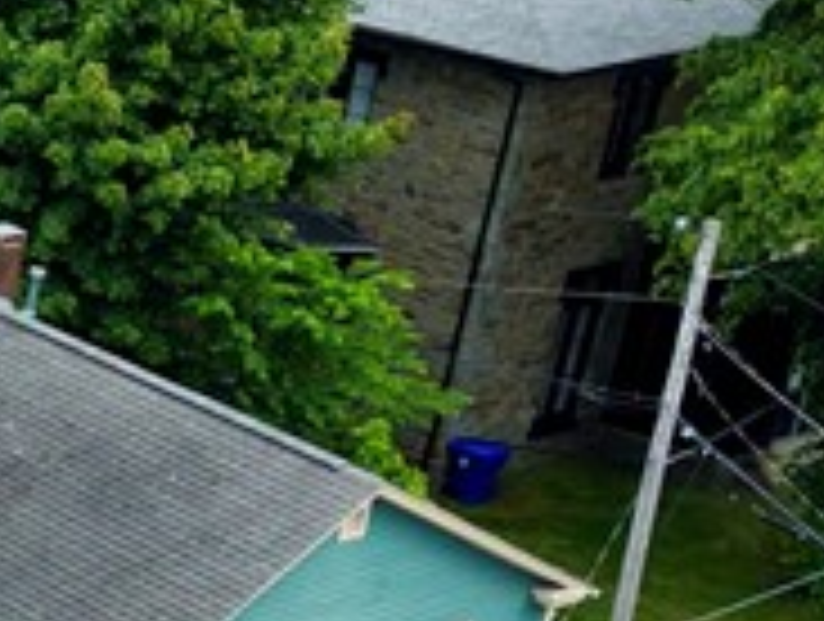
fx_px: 3196
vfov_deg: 11.0
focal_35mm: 134
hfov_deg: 11.8
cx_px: -1189
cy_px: 630
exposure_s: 1/4000
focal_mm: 8.67
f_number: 1.8
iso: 310
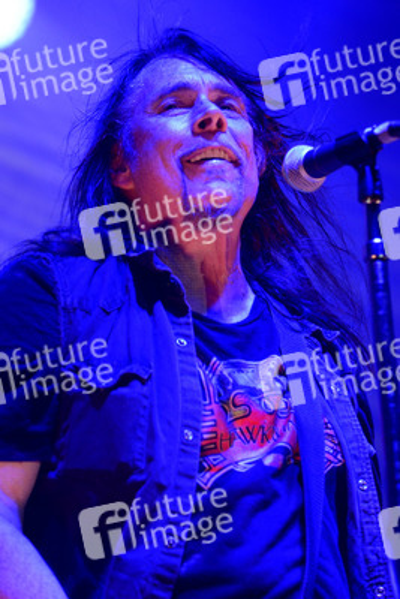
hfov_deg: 14.4
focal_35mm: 95
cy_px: 300
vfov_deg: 21.5
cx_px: 200
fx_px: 1582
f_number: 2.8
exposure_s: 1/200
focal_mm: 95
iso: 1600
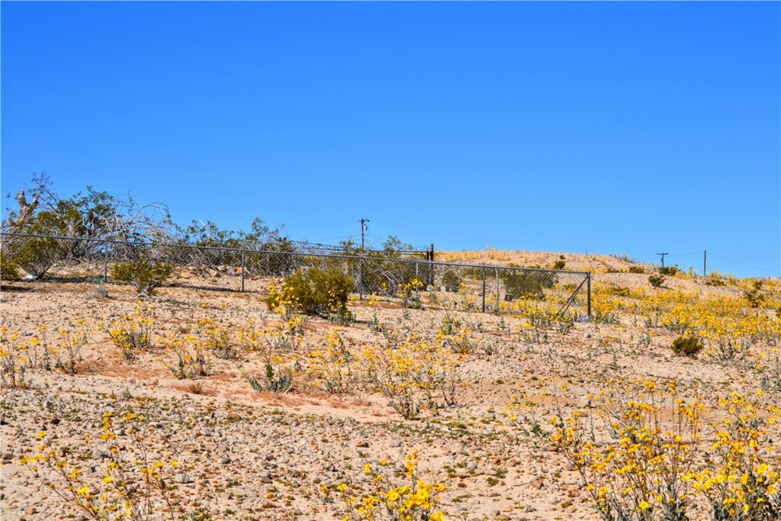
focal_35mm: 82
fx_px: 1790
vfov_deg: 16.6
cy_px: 260
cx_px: 390
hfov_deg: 24.6
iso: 100
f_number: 9
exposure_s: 1/320
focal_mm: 55
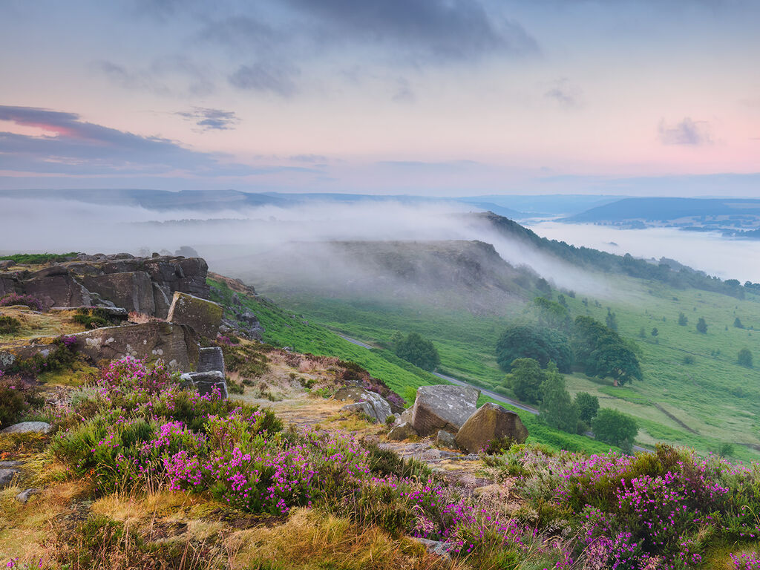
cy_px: 285
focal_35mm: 36
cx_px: 380
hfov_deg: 51.4
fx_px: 790
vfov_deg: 39.7
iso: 200
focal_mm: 18
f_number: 6.3
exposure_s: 1/8
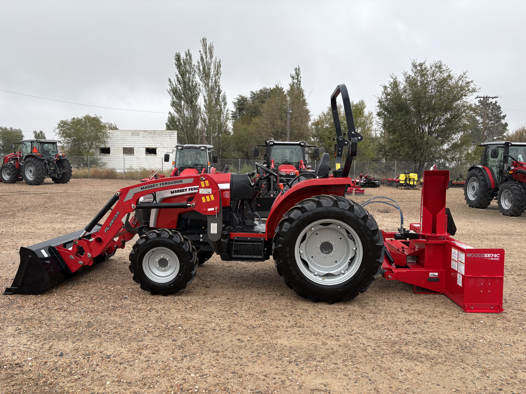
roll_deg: -0.6
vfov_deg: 53.1
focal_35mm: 26
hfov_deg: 67.3
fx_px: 395
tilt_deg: -5.7
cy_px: 197
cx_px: 263
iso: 50
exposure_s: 1/731
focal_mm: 5.96
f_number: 1.6
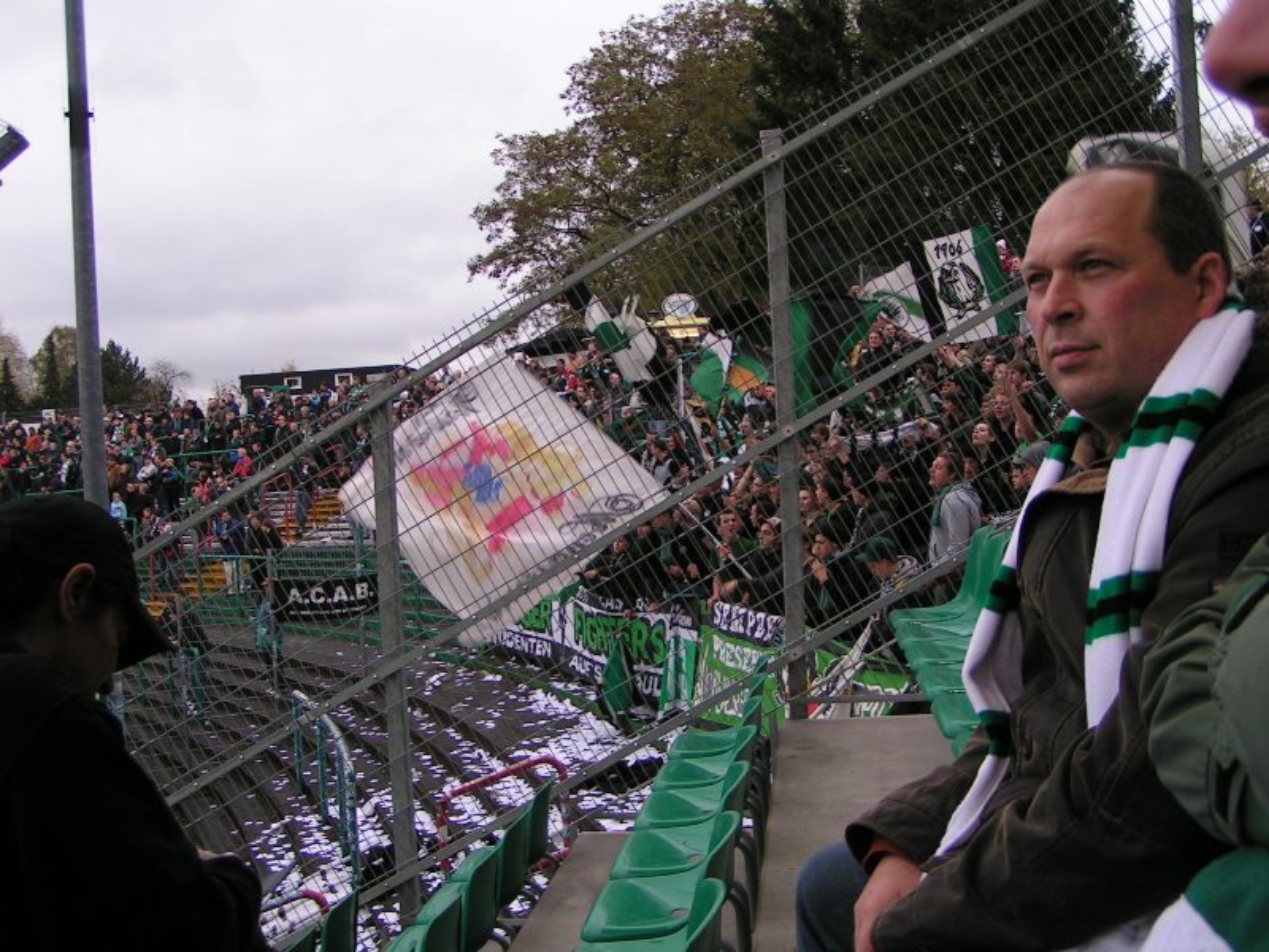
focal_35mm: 38
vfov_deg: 37.7
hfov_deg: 49.0
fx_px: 1393
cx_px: 634
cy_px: 476
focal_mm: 5.8
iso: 50
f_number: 3.5
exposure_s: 1/60
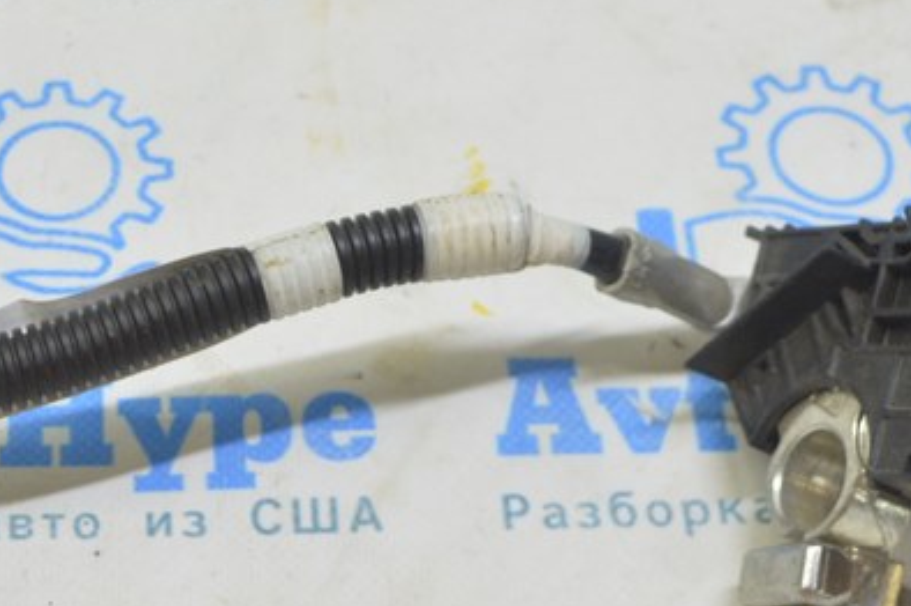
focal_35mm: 105
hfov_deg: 19.2
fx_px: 2662
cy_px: 186
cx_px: 155
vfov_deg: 13.0
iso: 400
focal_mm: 27
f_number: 5.6
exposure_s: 1/20
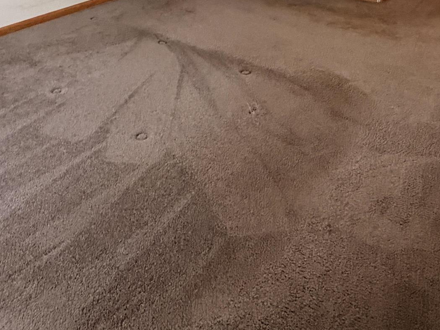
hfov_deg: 45.7
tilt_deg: -15.0
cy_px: -22
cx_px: 201
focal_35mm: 41
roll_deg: +1.0
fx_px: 521
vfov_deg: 31.6
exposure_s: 1/60
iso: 500
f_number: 2.2
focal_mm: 2.22
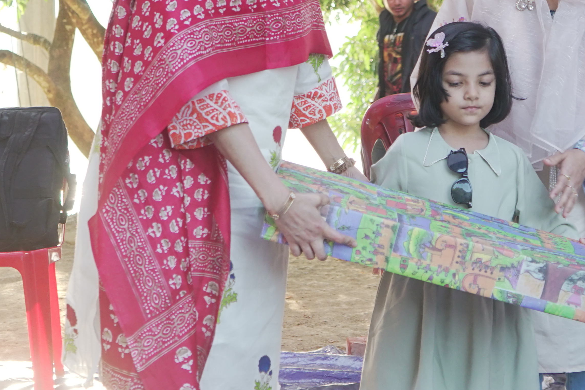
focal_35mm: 94
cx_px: 366
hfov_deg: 21.6
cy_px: 165
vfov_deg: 14.5
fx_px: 1527
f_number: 4
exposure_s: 1/125
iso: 800
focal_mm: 36
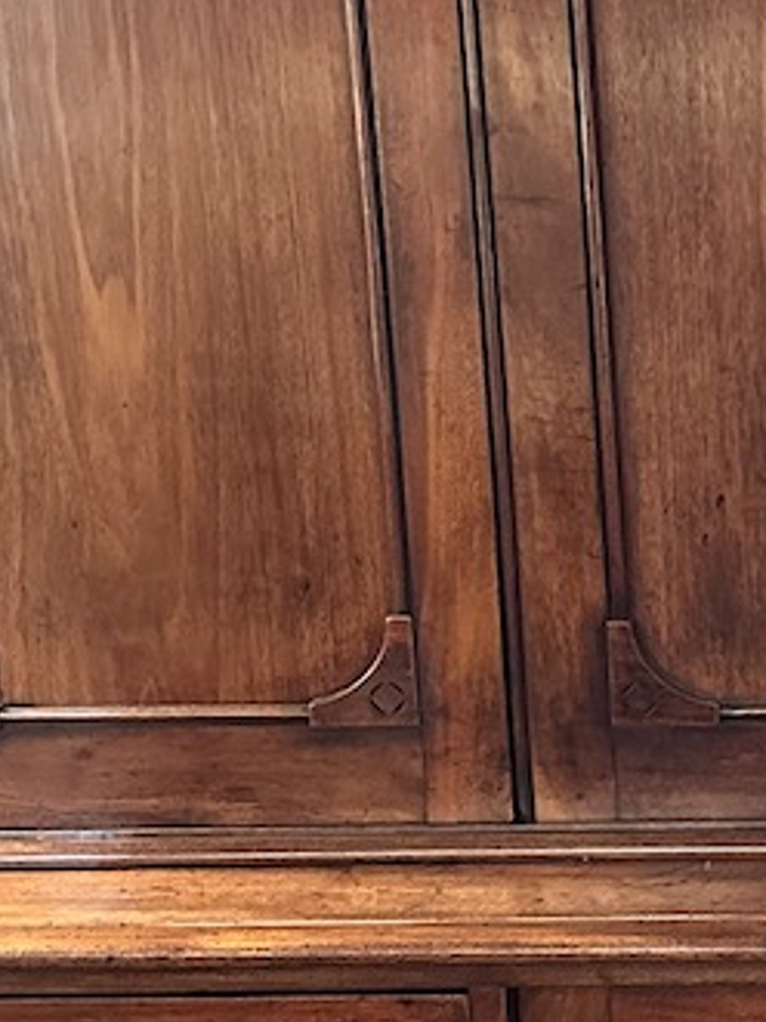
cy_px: 630
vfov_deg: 22.5
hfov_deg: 16.0
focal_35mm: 87
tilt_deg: -10.2
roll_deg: +0.8
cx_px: 1013
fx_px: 2569
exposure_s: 1/33
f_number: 1.78
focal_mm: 6.86
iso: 1000
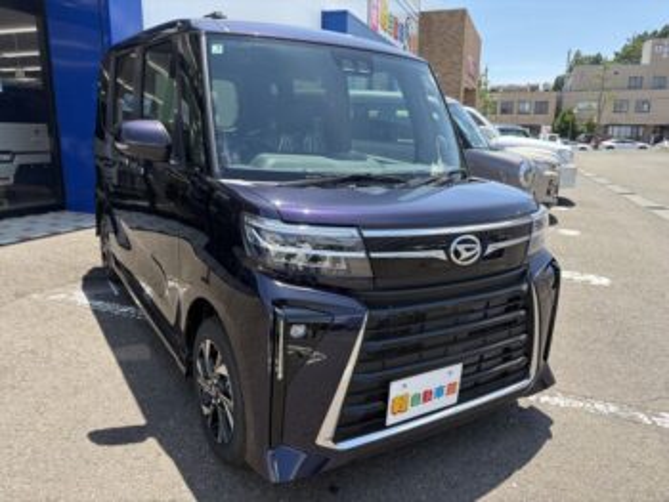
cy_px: 251
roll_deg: +0.2
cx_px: 334
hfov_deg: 67.3
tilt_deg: -11.8
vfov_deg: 53.1
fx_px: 503
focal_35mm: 26
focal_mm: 5.96
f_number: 1.6
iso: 50
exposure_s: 1/1263
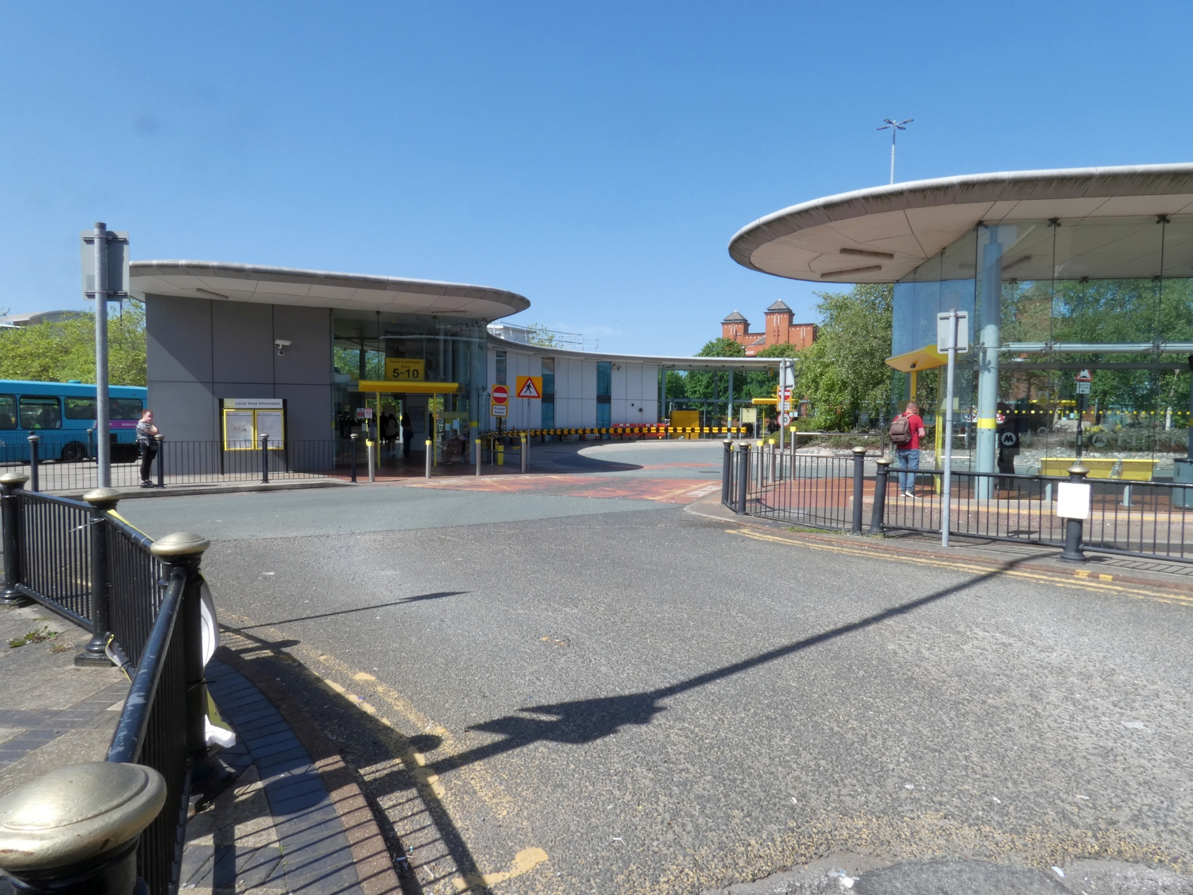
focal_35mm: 20
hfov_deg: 81.7
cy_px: 448
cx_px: 596
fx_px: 689
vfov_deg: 66.0
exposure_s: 1/160
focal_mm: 3.6
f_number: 8
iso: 80
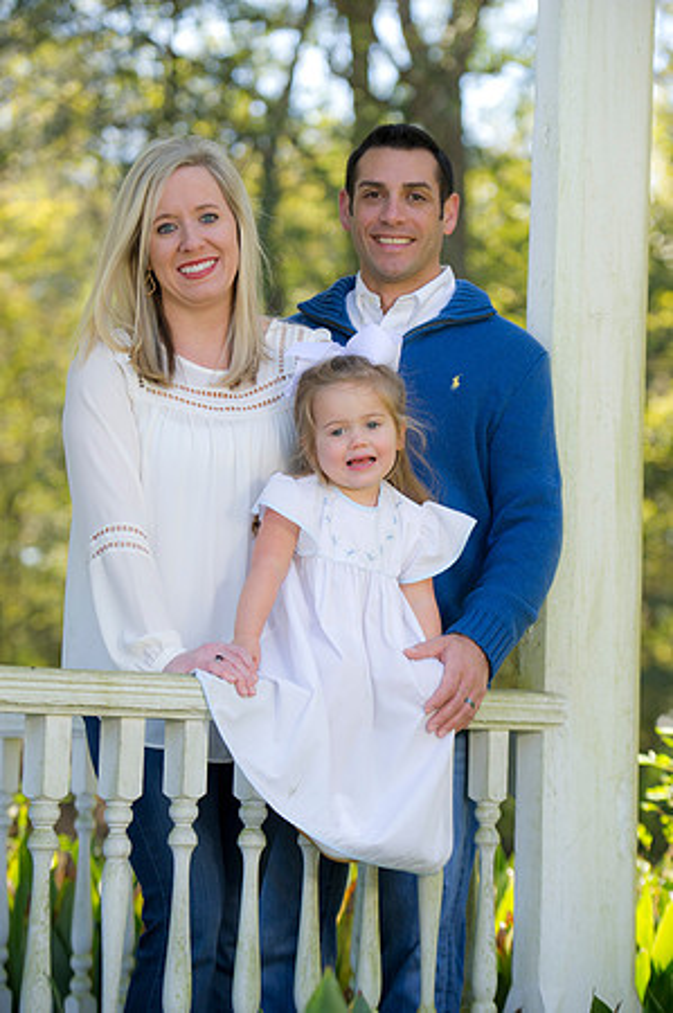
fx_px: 2810
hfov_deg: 13.7
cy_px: 506
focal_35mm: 100
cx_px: 336
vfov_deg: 20.4
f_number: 3.5
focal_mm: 100
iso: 200
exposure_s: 1/200
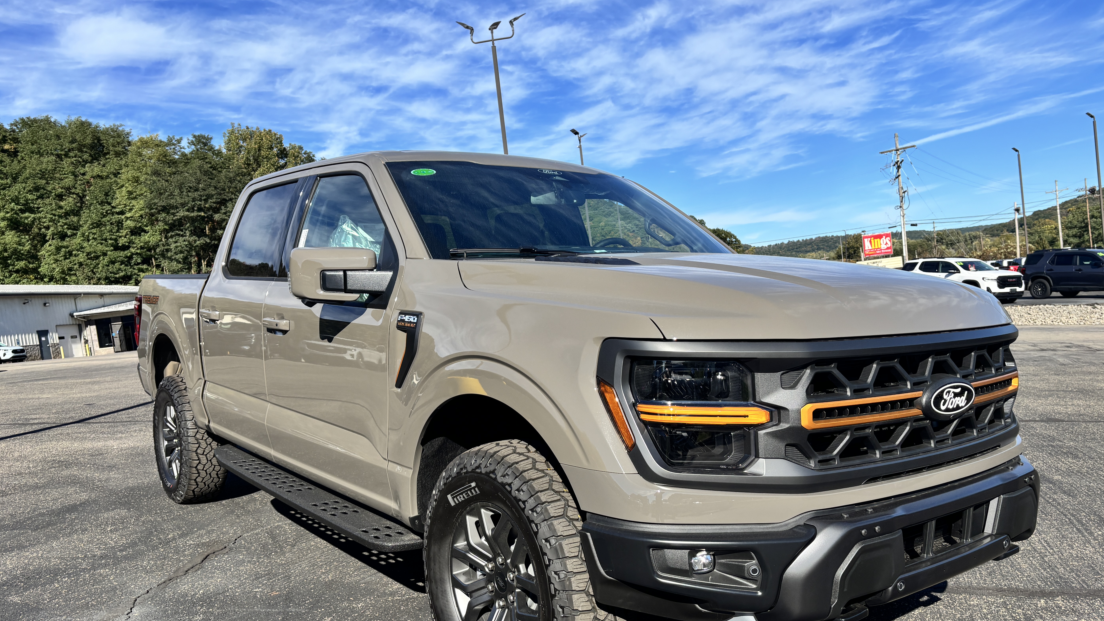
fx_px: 849
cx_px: 562
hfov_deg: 66.1
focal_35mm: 29
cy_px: 367
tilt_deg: -5.5
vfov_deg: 40.0
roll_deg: +7.5
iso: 50
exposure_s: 1/2933
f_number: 1.6
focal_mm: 5.96
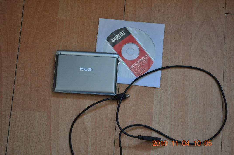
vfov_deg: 16.5
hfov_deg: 24.6
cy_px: 78
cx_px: 117
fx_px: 536
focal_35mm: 82
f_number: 5.6
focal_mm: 55
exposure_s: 1/40
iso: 800
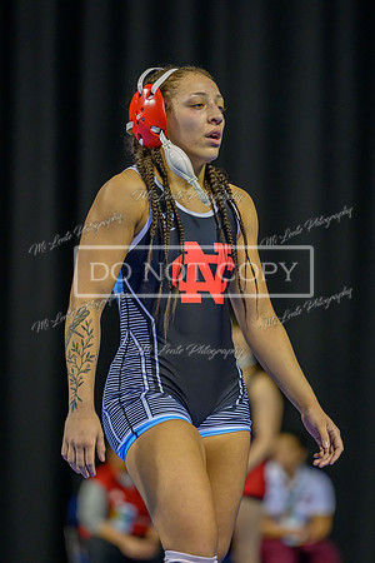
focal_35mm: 323
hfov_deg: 4.3
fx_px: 5040
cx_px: 196
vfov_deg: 6.4
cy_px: 264
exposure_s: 1/800
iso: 3200
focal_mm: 200
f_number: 2.8
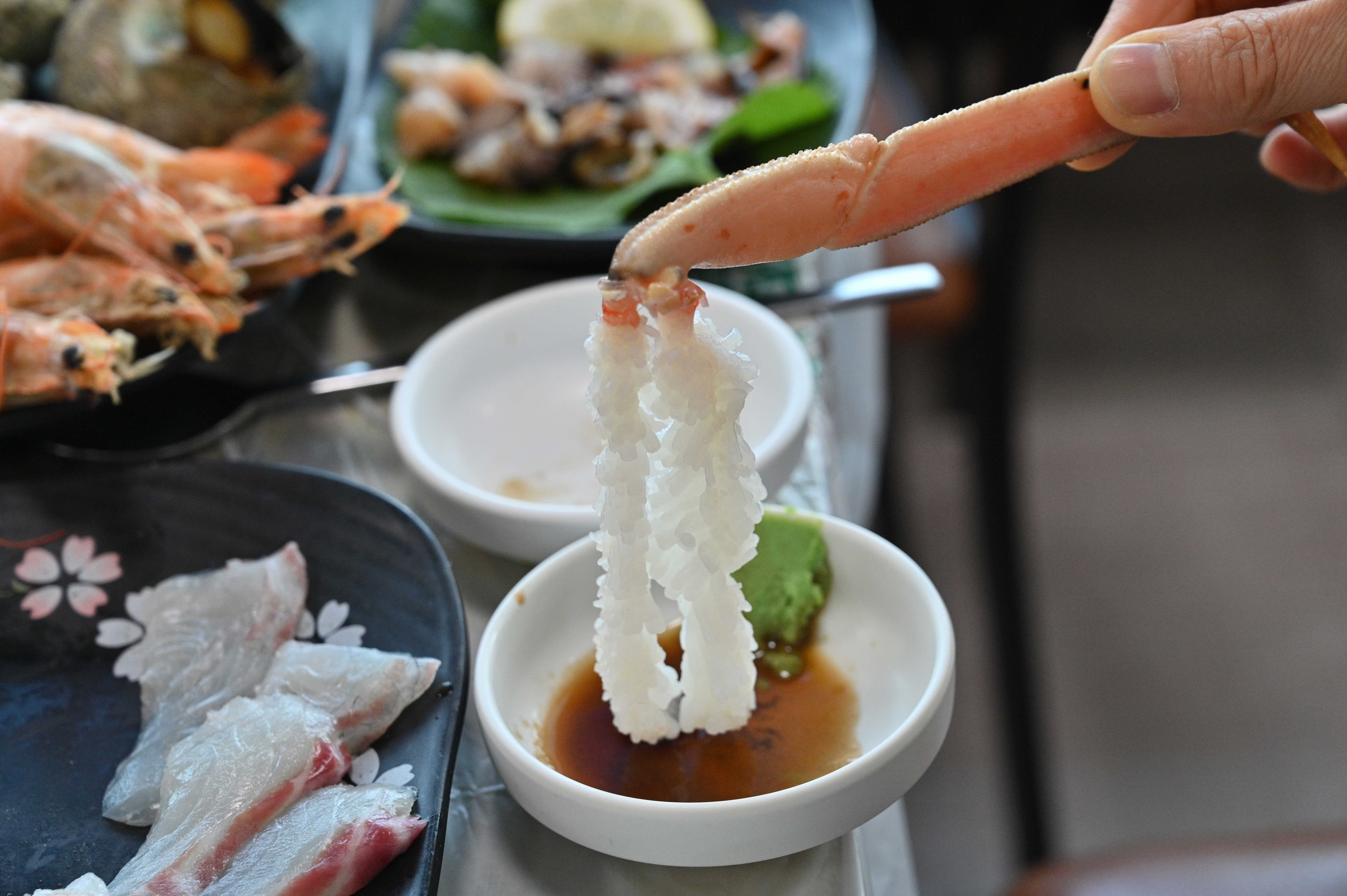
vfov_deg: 19.4
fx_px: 2617
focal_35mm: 70
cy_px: 448
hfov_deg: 28.9
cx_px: 674
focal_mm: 70
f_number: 6.3
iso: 1250
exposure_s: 1/200
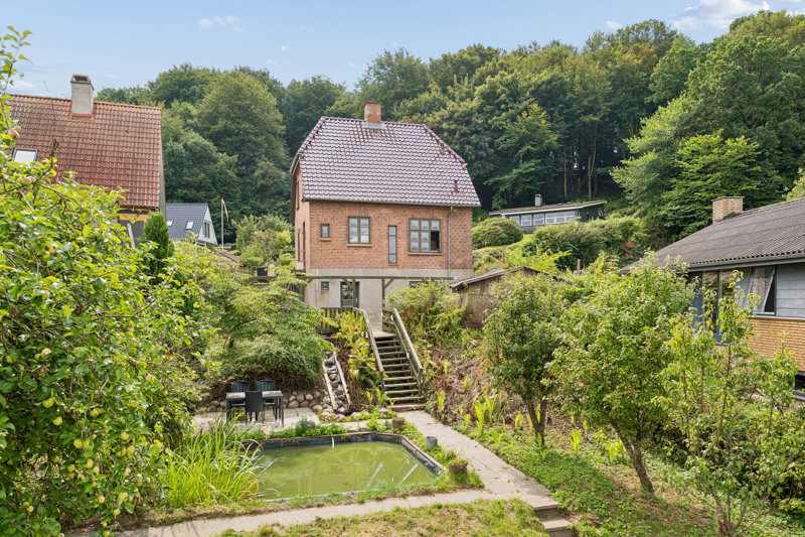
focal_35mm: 24
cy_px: 268
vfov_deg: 52.2
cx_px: 402
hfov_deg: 72.6
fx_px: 548
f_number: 8
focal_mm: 24.5
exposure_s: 1/160
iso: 200
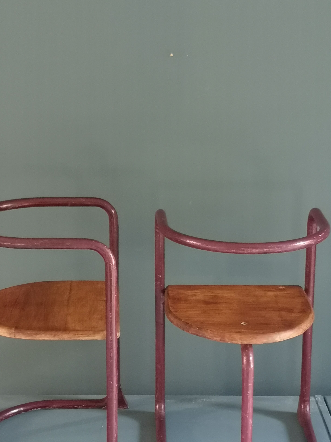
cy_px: 241
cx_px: 145
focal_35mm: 72
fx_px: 918
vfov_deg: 27.0
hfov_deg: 20.4
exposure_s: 1/20
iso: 500
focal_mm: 3.95
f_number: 1.8
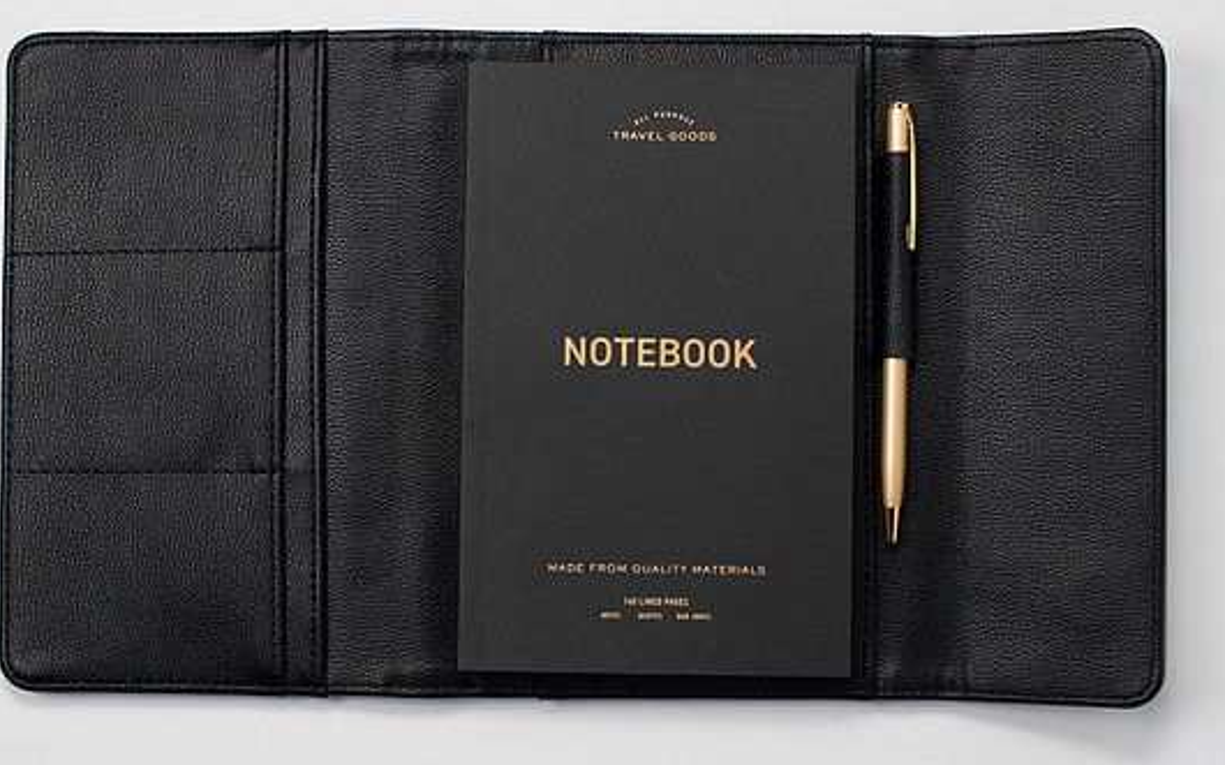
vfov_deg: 19.7
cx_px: 601
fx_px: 2203
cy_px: 365
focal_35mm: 66
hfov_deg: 31.1
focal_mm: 50
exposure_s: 1/200
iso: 200
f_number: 11
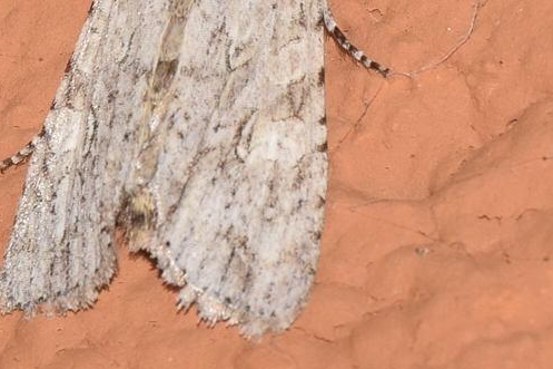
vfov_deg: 3.4
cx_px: 127
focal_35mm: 406
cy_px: 36
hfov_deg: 5.1
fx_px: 6234
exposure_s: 1/160
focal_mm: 140
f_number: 13
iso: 100
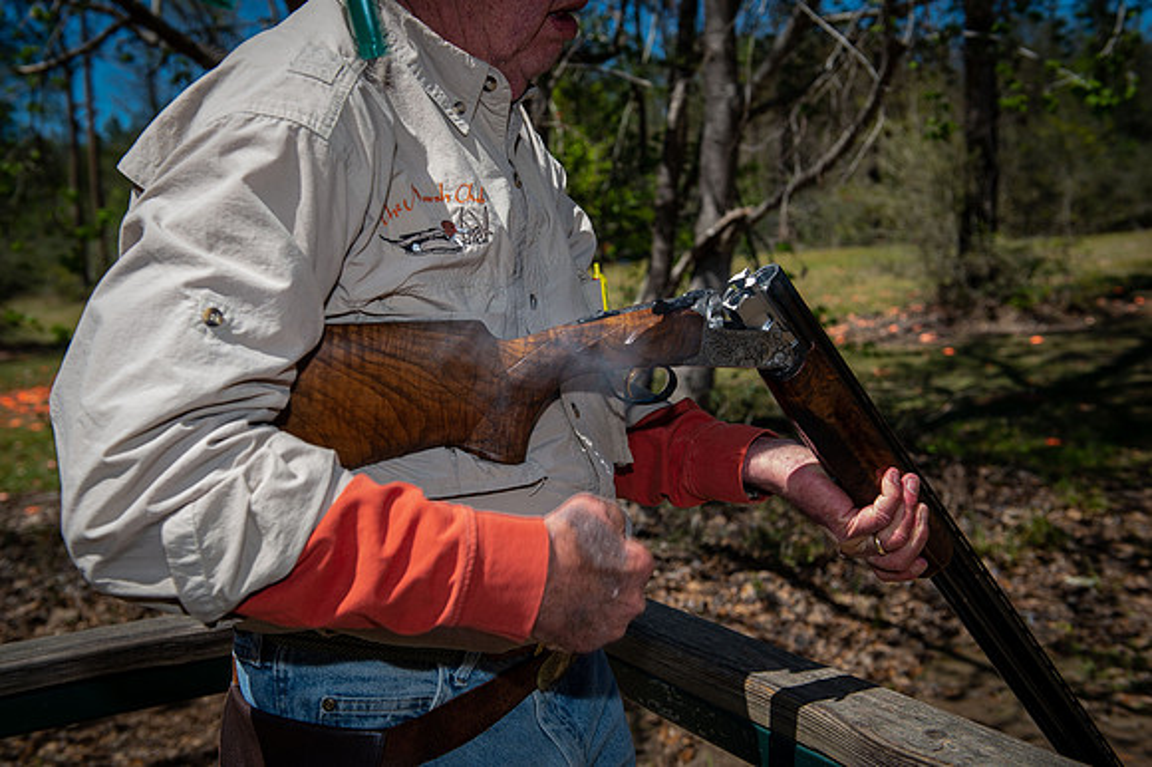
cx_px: 576
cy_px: 384
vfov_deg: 31.9
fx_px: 1343
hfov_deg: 46.4
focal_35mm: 42
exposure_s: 1/250
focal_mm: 42
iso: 50
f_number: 5.6
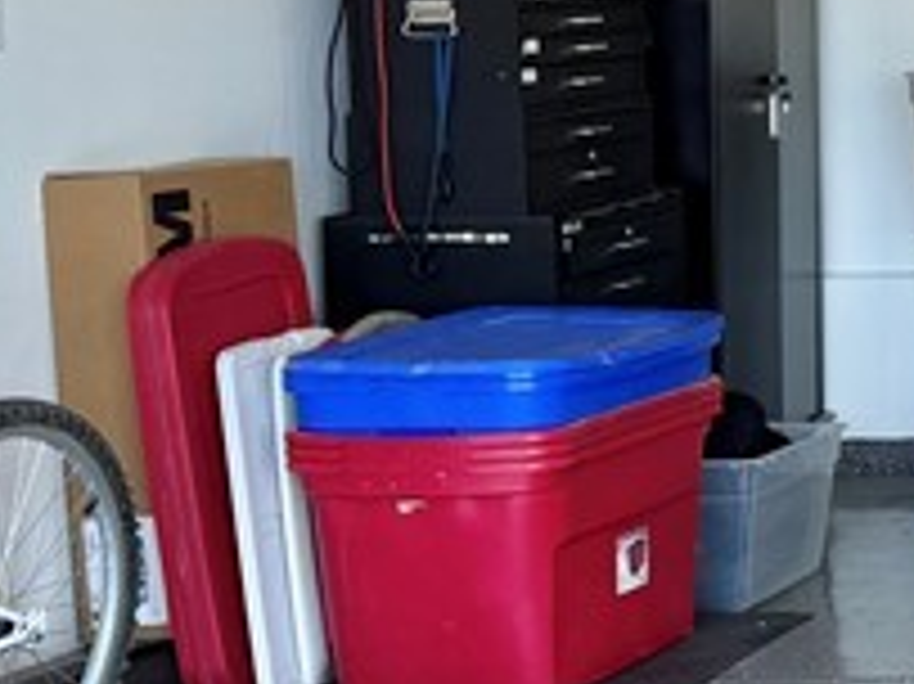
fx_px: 3193
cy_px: 189
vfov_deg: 12.2
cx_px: 1774
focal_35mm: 121
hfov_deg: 14.0
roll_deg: +1.1
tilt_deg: -4.1
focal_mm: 6.76
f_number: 1.78
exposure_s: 1/263
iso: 64
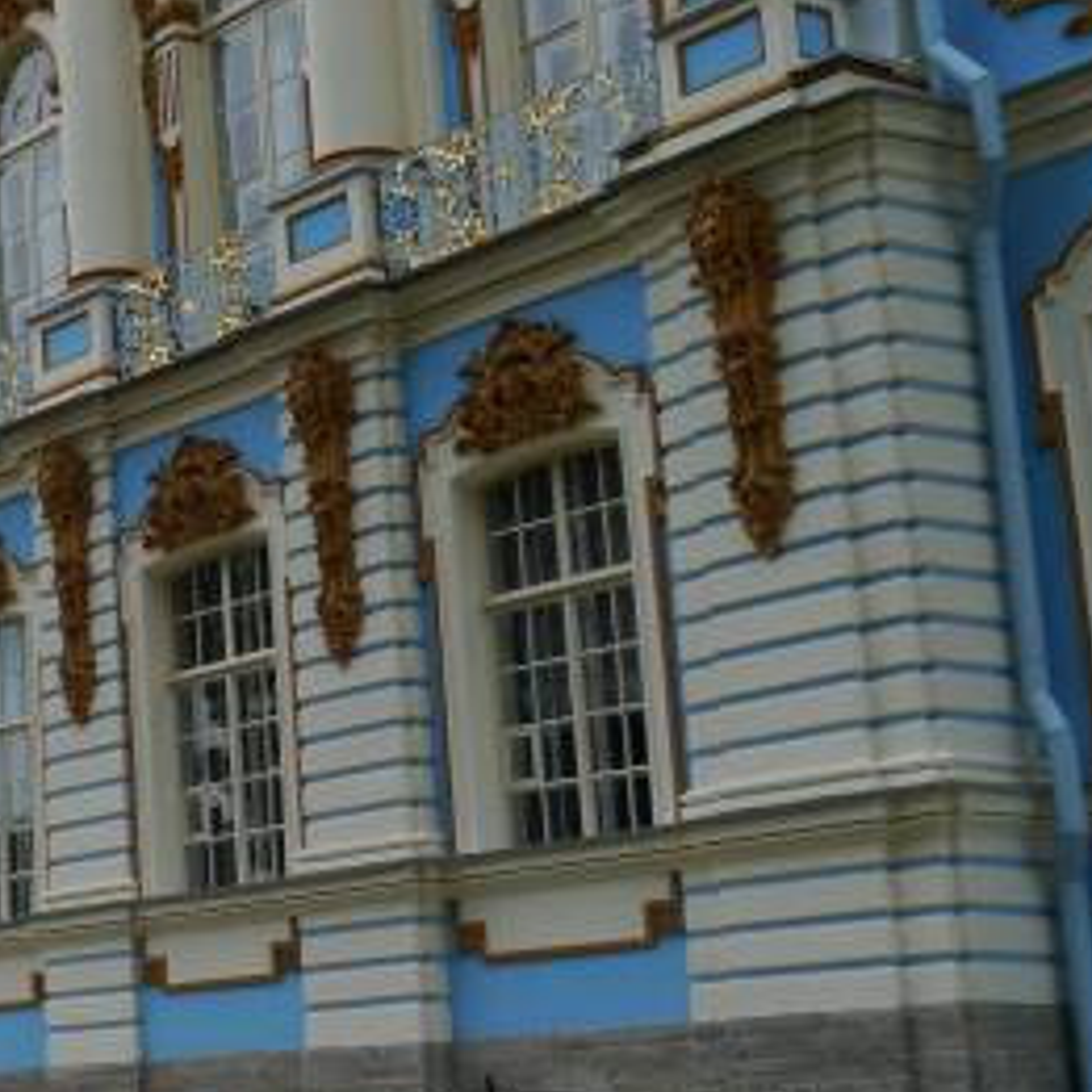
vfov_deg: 22.7
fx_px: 2712
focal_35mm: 76
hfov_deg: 19.9
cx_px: -519
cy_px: 632
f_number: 7.1
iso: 160
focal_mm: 14
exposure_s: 1/400
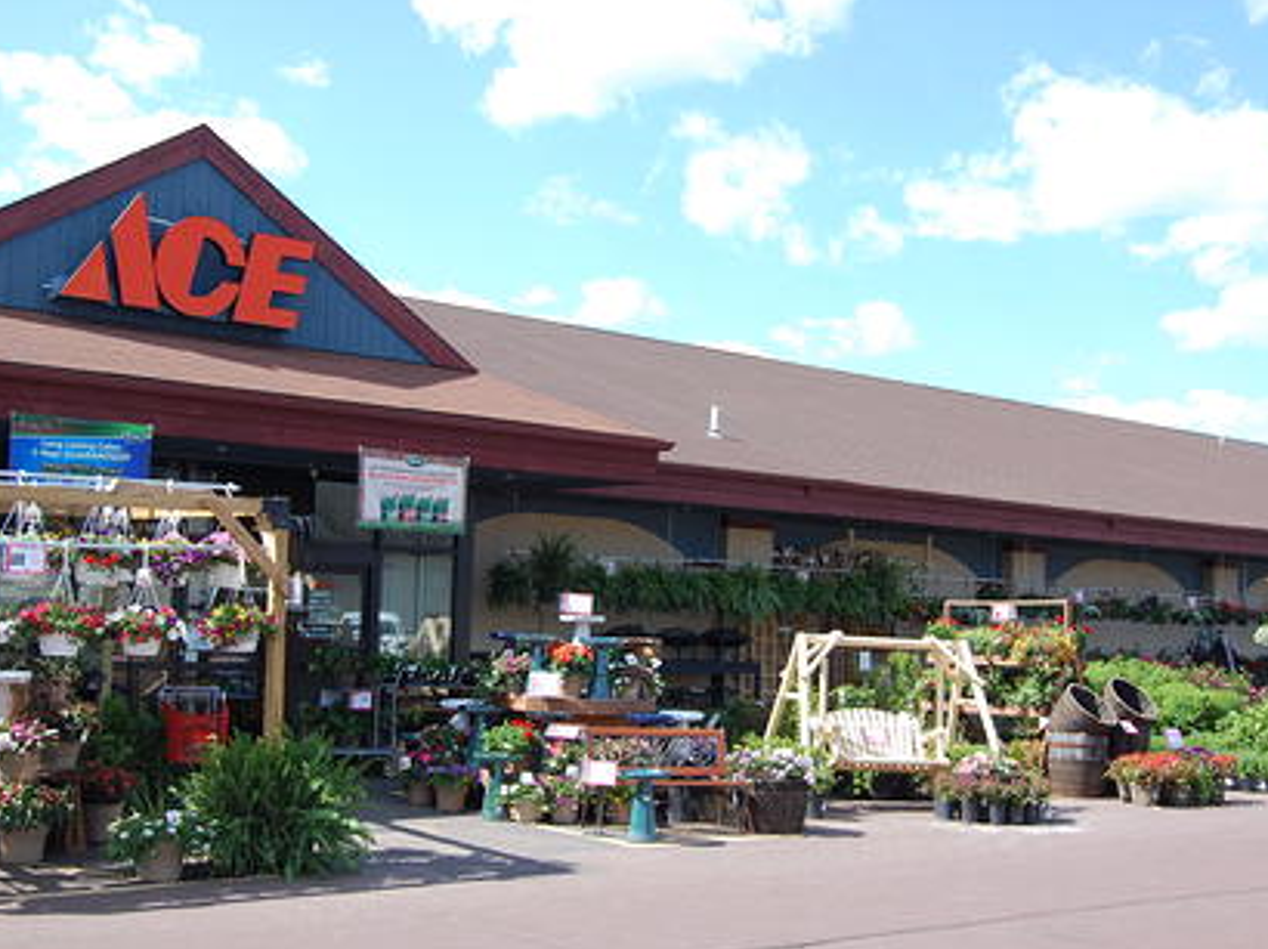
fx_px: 1574
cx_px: 591
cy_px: 478
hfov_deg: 43.8
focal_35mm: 43
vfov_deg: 33.6
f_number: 8
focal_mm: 26
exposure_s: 1/250
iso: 200
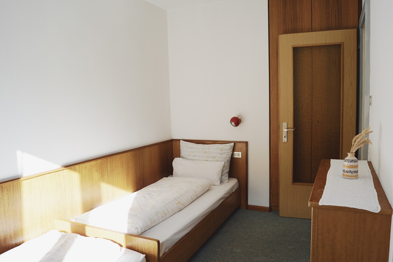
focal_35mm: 27
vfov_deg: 47.9
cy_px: 131
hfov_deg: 67.4
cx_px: 196
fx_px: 295
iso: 250
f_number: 6.3
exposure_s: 1/160
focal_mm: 18
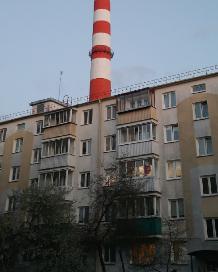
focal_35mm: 50
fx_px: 403
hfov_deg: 30.2
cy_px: 28
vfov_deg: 35.2
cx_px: 115
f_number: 1.8
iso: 200
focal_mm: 5.23
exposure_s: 1/50
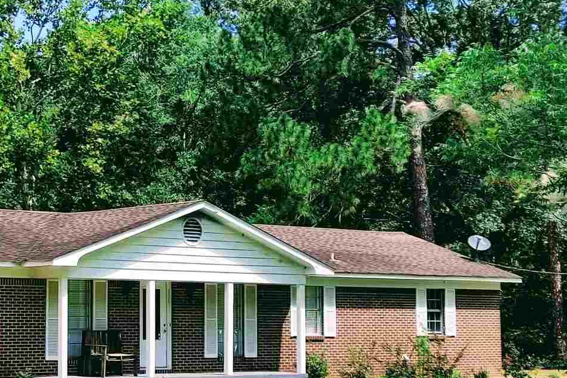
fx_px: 1370
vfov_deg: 15.7
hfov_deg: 22.9
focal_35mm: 87
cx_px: 72
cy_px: 147
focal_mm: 5.58
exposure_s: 1/1299
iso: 50
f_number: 1.8
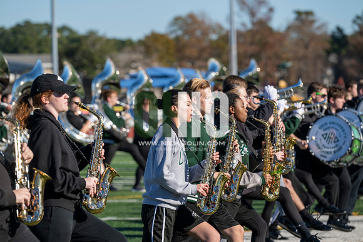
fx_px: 2017
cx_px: 182
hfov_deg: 10.3
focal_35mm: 200
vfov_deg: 6.9
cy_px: 121
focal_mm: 200
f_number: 5
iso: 250
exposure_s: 1/2000
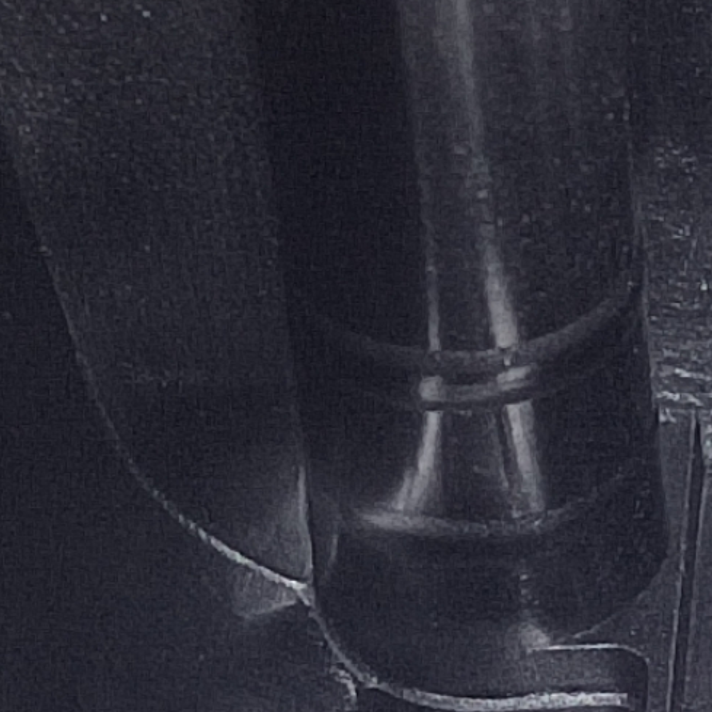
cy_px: 194
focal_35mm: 233
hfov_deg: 7.5
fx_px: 5422
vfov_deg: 7.5
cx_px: 680
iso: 888
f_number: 1.9
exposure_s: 1/60
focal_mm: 5.52
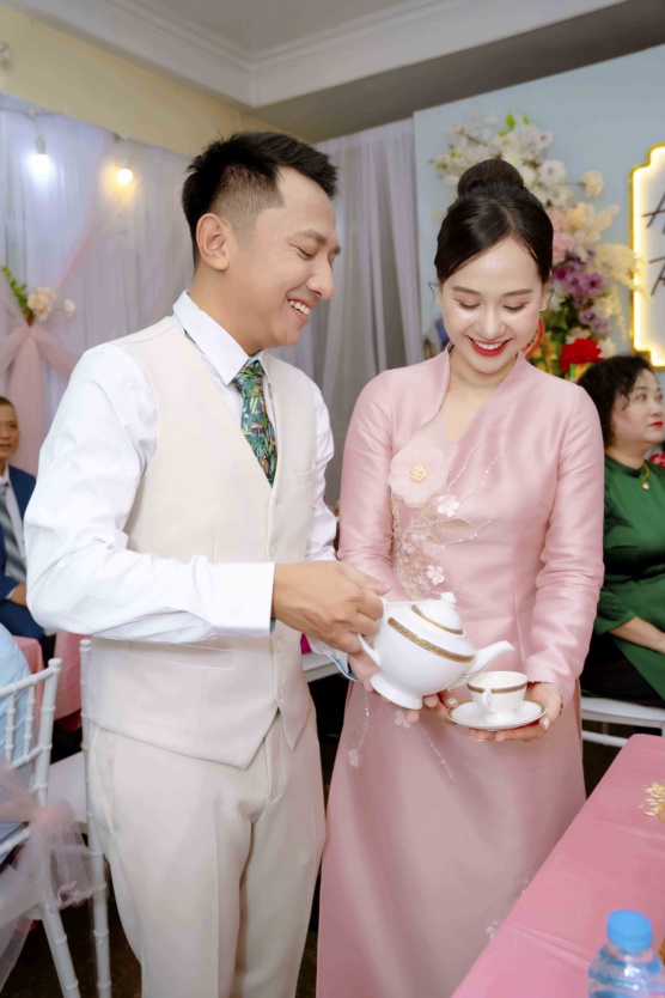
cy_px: 499
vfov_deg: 61.8
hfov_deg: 43.5
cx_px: 332
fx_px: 834
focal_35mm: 30
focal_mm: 30.1
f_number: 4
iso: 640
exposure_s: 1/125
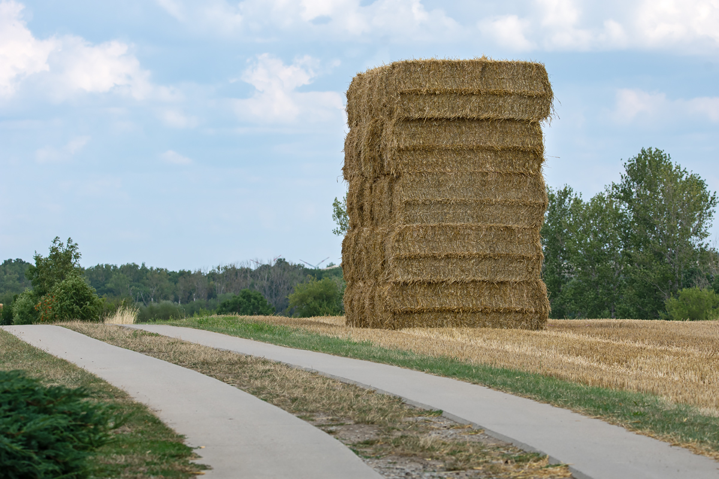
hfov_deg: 9.1
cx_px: 360
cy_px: 240
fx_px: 4493
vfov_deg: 6.1
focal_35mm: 225
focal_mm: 150
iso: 280
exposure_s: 1/500
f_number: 8
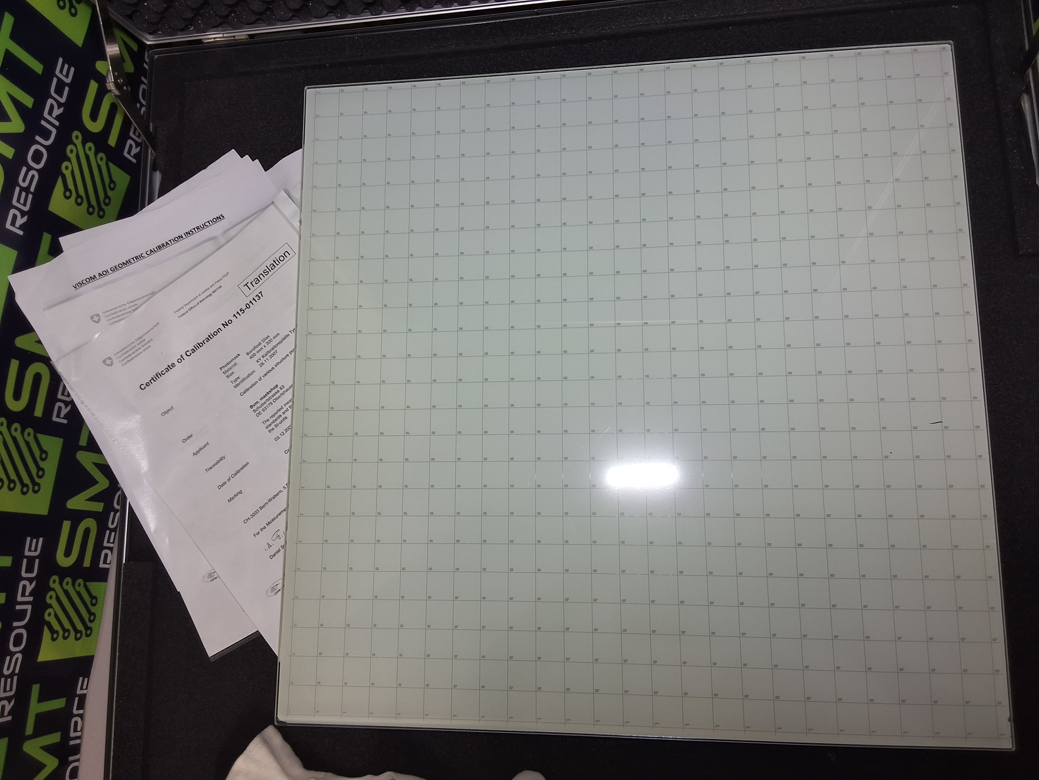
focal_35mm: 28
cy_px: 390
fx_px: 840
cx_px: 520
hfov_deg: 63.4
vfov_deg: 49.7
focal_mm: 2.91
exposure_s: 1/40
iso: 50
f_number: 1.9
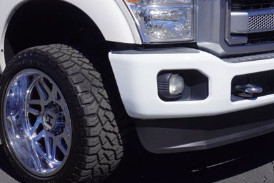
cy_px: 37
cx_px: 47
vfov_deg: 15.3
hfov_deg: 22.5
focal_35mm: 89
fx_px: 678
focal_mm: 24
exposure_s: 1/200
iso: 100
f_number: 11
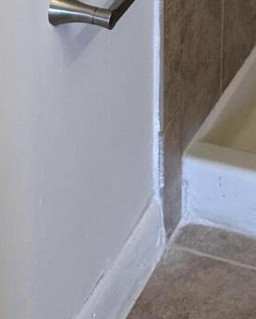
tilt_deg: -7.7
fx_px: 1259
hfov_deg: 11.5
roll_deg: -0.1
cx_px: 255
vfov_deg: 11.6
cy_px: -472
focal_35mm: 133
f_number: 1.78
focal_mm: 6.76
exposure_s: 1/120
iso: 64
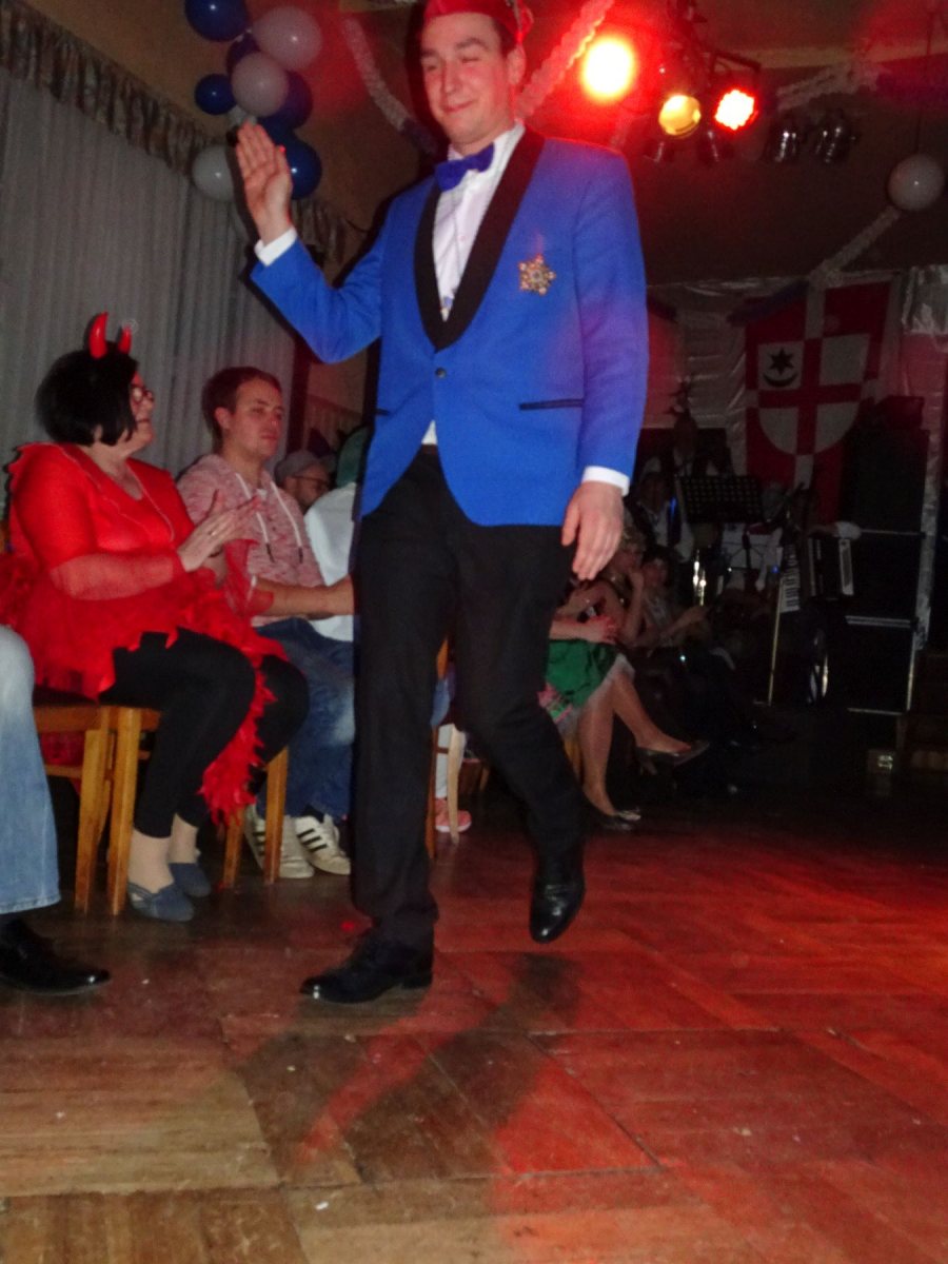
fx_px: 1168
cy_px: 632
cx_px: 474
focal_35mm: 32
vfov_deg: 56.8
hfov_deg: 44.2
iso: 800
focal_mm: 5.43
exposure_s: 1/250
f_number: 4
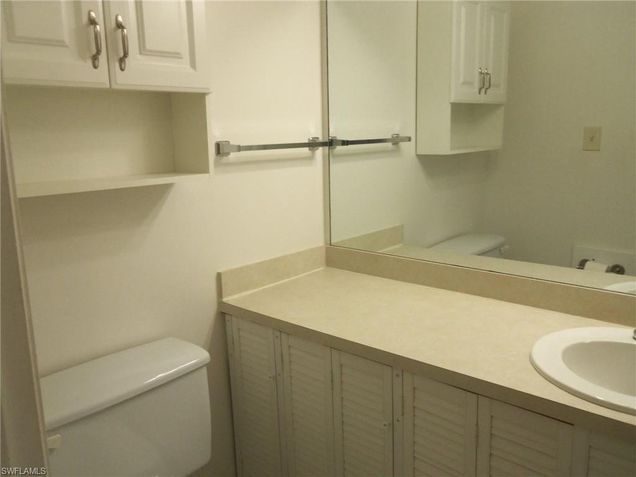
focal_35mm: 28
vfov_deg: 49.7
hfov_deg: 63.4
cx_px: 318
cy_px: 238
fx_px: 514
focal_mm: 5.1
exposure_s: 1/30
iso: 125
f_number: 3.9
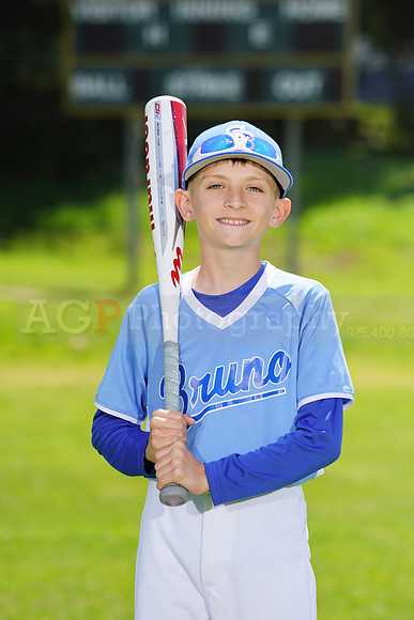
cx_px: 207
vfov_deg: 7.7
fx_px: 4620
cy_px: 310
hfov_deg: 5.1
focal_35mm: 268
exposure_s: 1/250
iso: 100
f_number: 8
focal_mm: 268
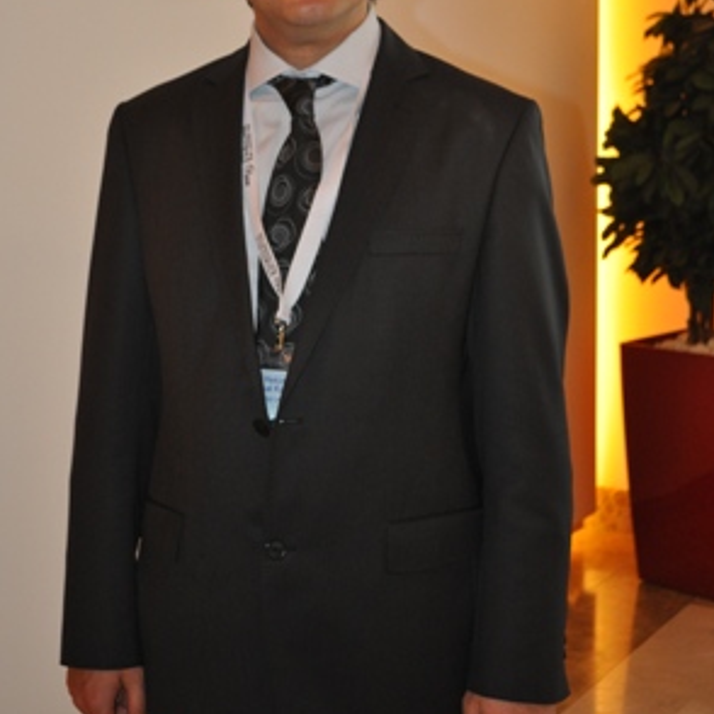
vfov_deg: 25.9
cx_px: 359
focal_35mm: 66
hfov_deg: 26.1
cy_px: 202
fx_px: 1540
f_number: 5
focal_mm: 34
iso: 800
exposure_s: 1/60
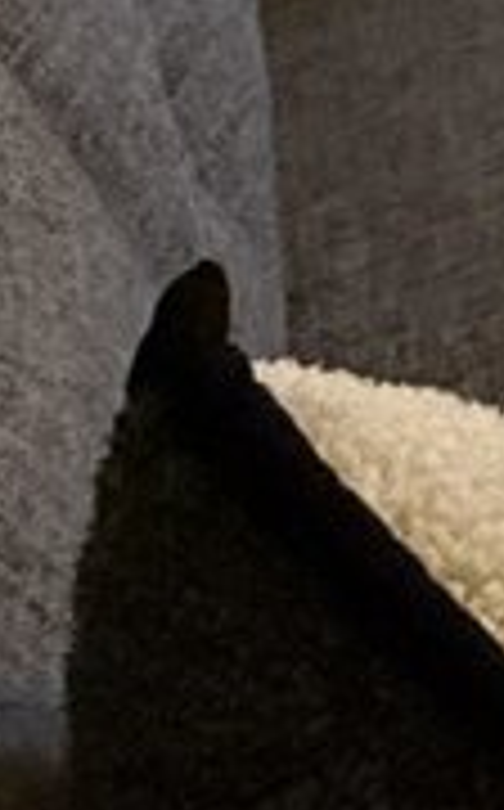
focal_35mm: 132
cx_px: 2344
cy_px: -1161
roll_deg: +1.2
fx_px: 2910
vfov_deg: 12.4
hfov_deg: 6.5
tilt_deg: -10.7
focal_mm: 2.22
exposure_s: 1/60
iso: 400
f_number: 2.2
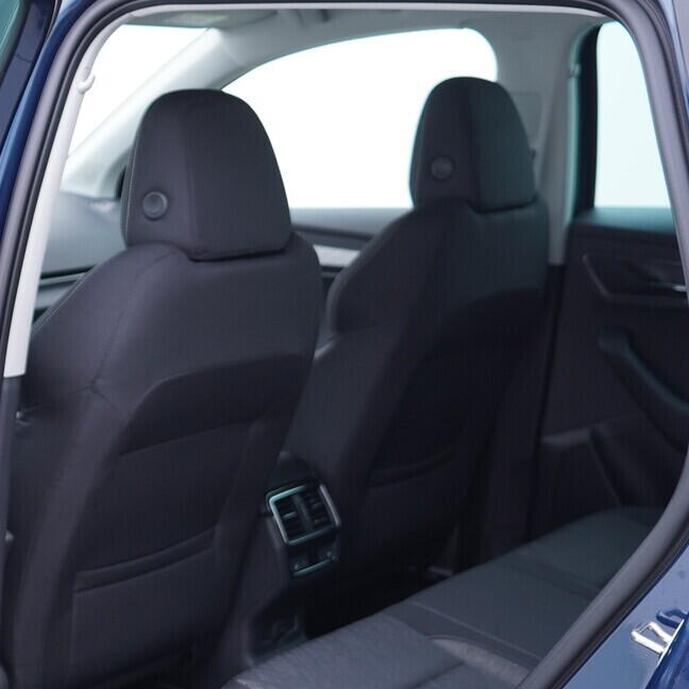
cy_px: 478
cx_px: -26
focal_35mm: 68
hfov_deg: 24.1
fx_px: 1531
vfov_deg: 25.2
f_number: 2.8
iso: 200
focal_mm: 24
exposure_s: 1/40
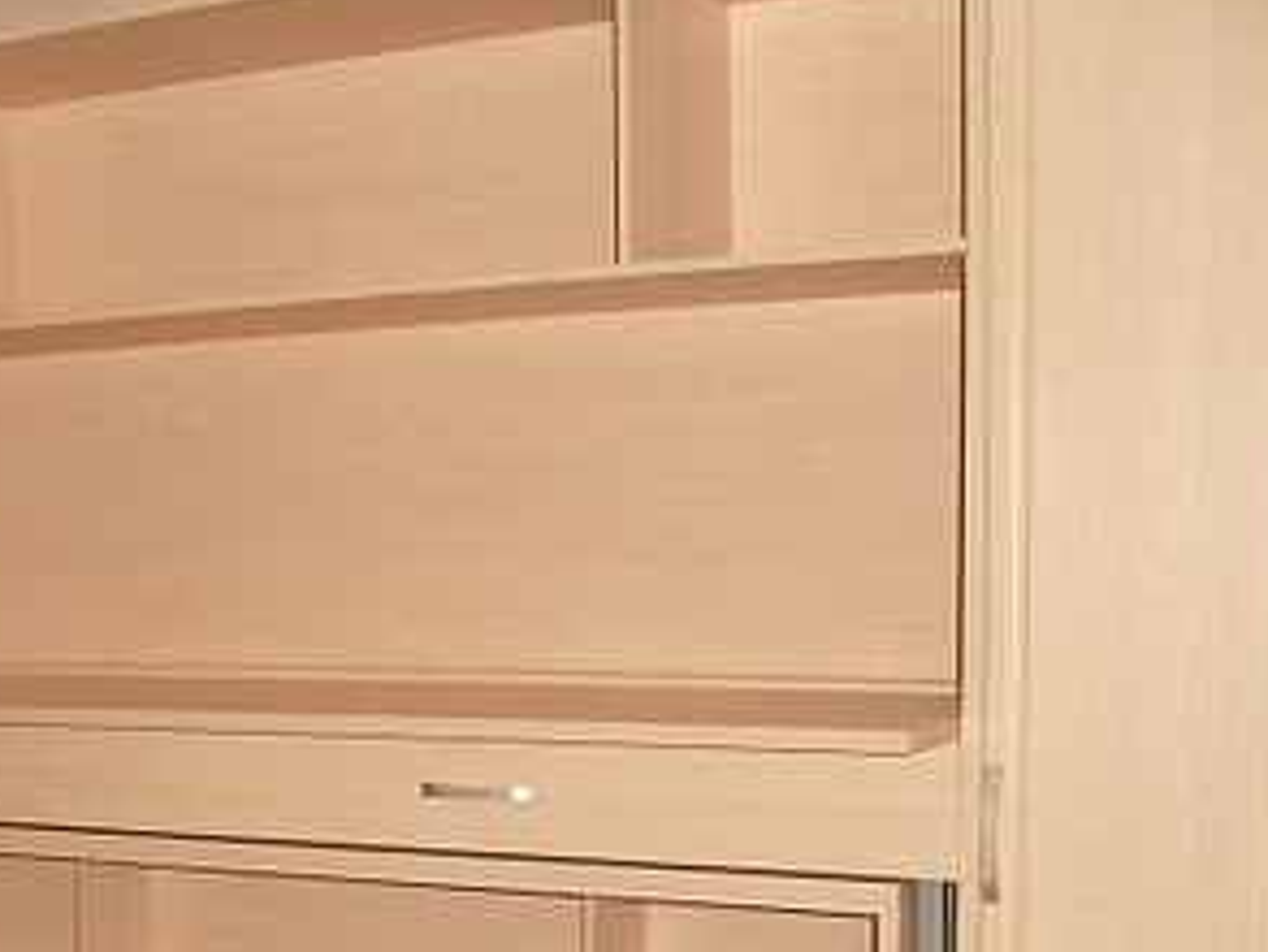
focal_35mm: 62
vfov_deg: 23.1
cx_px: 221
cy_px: 846
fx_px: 2272
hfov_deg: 30.3
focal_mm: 7.1
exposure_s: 1/60
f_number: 2.8
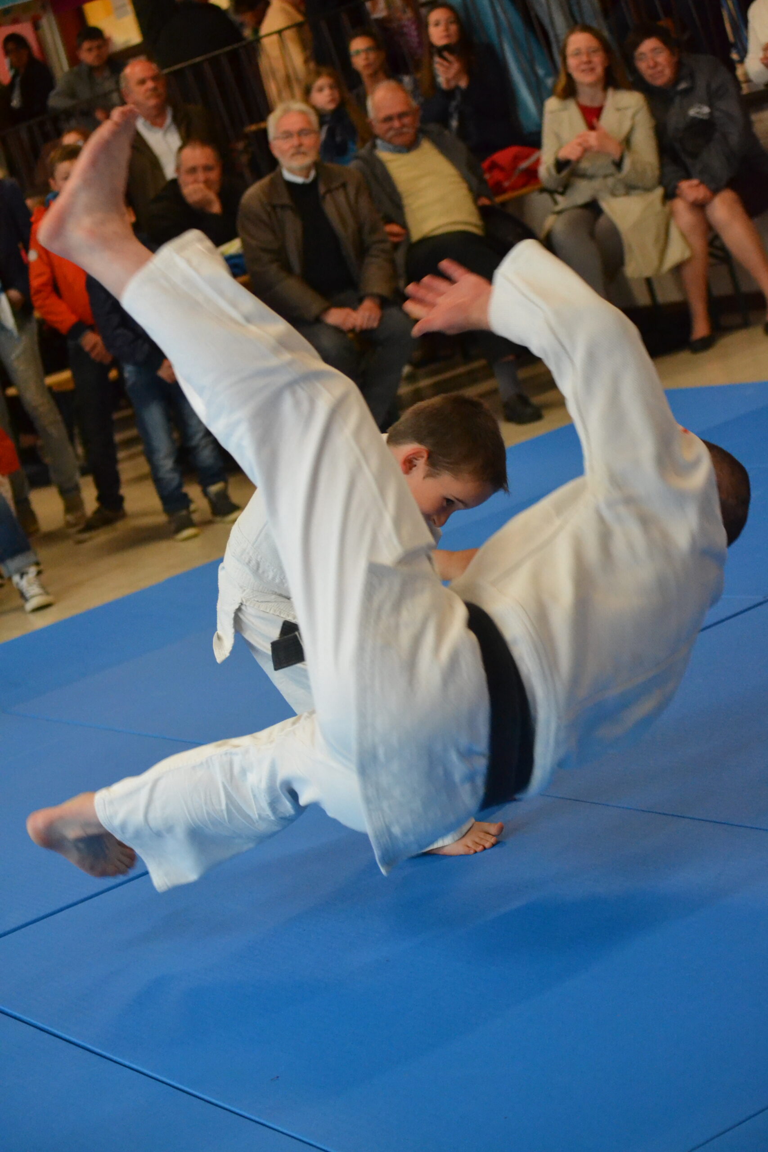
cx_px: 384
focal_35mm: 75
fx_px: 2399
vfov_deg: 27.0
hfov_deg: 18.2
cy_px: 576
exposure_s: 1/320
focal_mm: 50
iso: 3200
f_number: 2.8
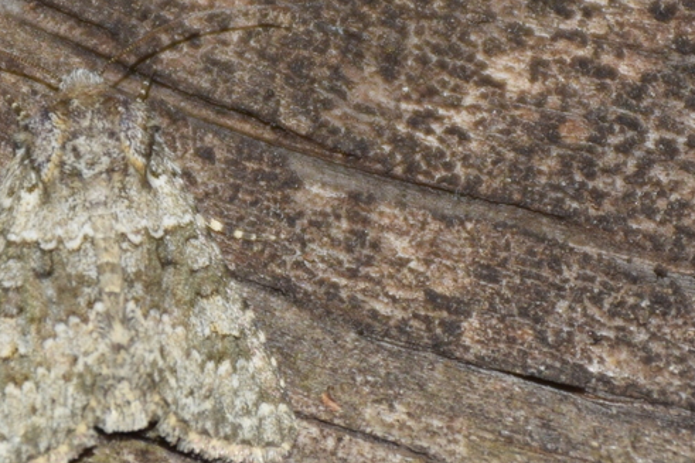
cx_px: 186
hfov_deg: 5.0
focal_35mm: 411
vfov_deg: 3.3
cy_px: 279
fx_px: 7931
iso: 320
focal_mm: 140
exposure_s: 1/60
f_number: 7.1
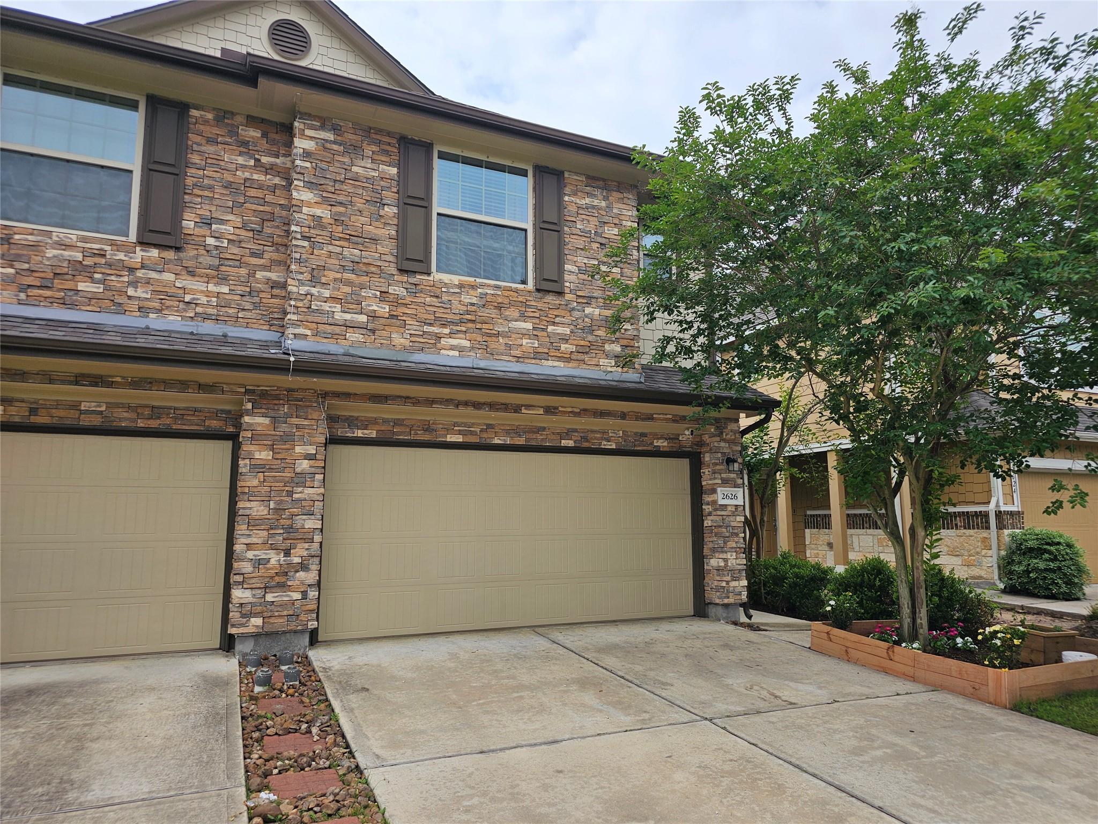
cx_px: 549
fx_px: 730
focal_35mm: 23
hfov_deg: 73.9
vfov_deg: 58.9
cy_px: 412
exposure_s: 1/697
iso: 10
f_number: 1.7
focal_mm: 6.3
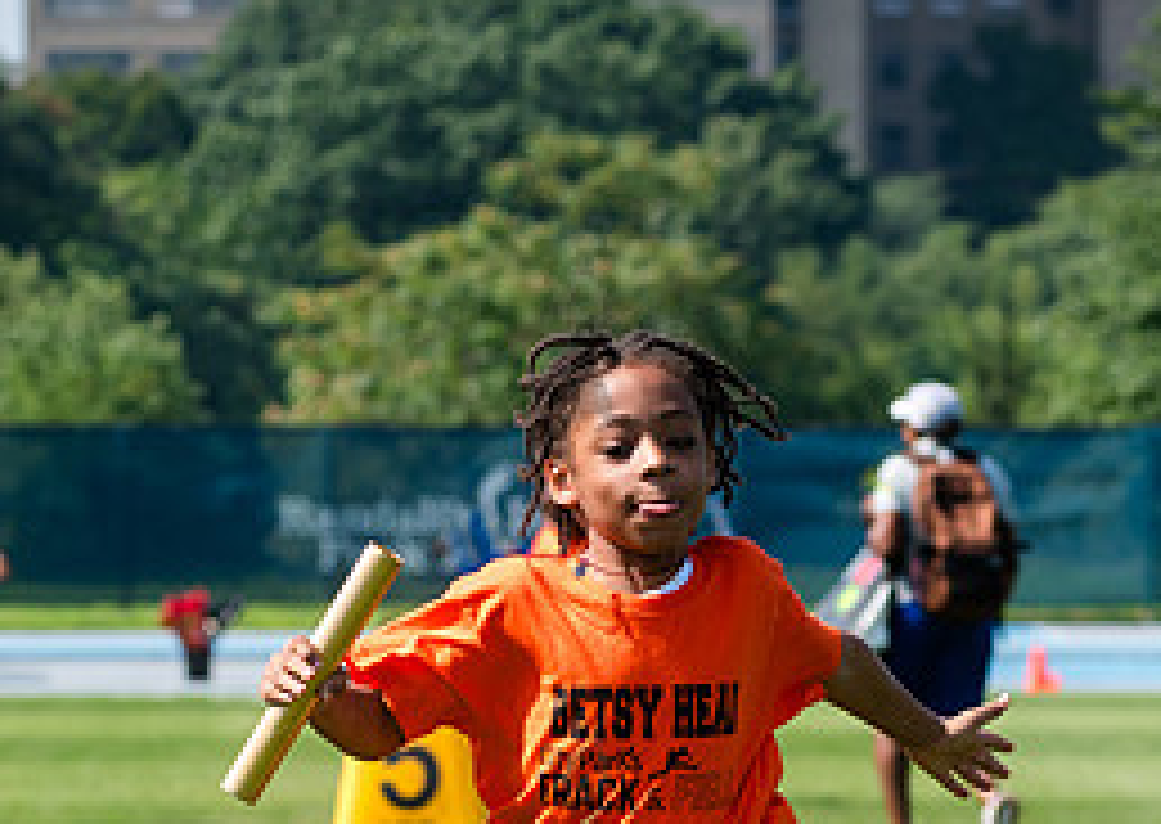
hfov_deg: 7.2
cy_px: 811
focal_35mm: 280
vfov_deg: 5.1
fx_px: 9211
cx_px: 609
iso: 400
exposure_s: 1/1250
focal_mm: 112
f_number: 5
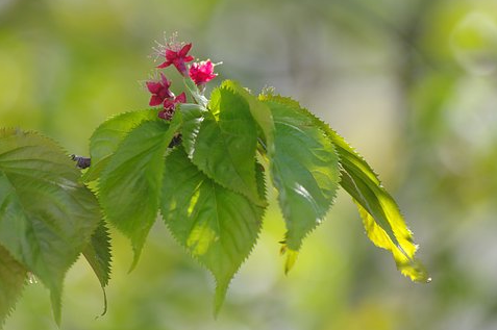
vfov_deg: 4.5
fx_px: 4220
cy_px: 164
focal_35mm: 306
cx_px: 249
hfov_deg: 6.7
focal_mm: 190
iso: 200
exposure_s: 1/100
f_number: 4.5
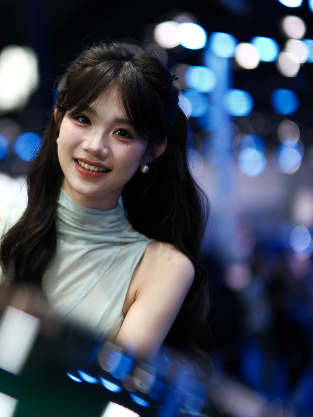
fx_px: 1314
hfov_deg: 13.5
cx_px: 44
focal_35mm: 109
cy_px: 209
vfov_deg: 18.0
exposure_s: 1/500
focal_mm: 50
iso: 200
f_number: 1
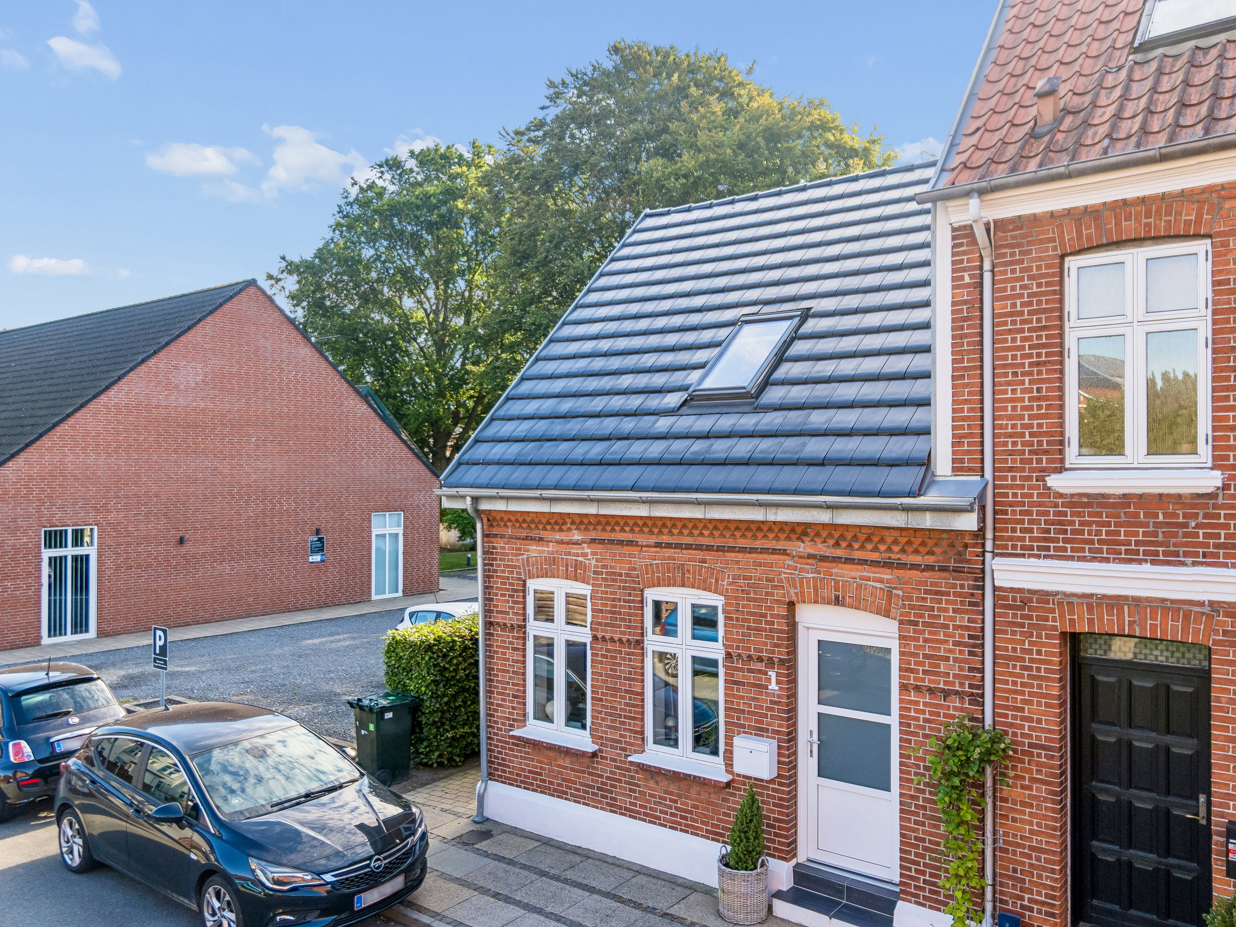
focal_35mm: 25
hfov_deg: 70.1
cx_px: 668
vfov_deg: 55.4
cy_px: 530
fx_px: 879
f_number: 4
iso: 200
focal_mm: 13
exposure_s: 1/400
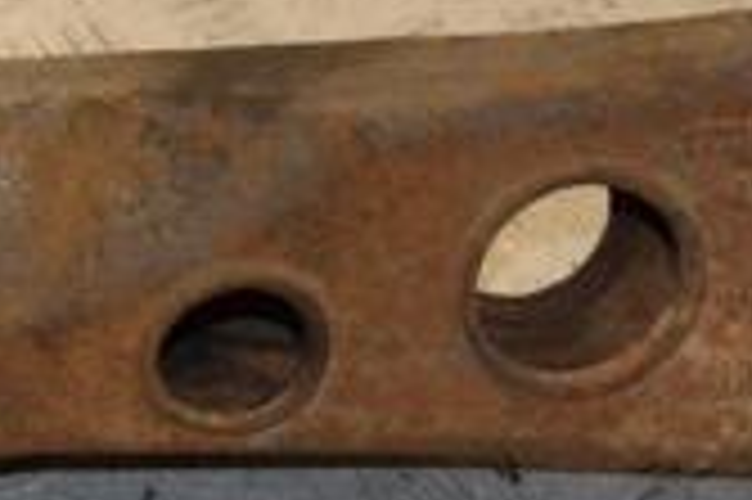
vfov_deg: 7.3
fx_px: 3940
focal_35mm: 189
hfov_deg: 10.9
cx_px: 122
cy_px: 216
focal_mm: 35
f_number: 7.1
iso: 800
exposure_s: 1/200
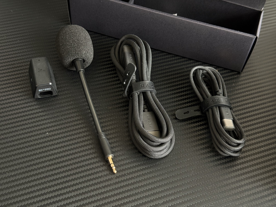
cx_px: 138
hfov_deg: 39.7
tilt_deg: -51.3
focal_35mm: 48
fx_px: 383
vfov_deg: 30.3
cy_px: 104
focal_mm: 6.76
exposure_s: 1/40
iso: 320
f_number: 1.78
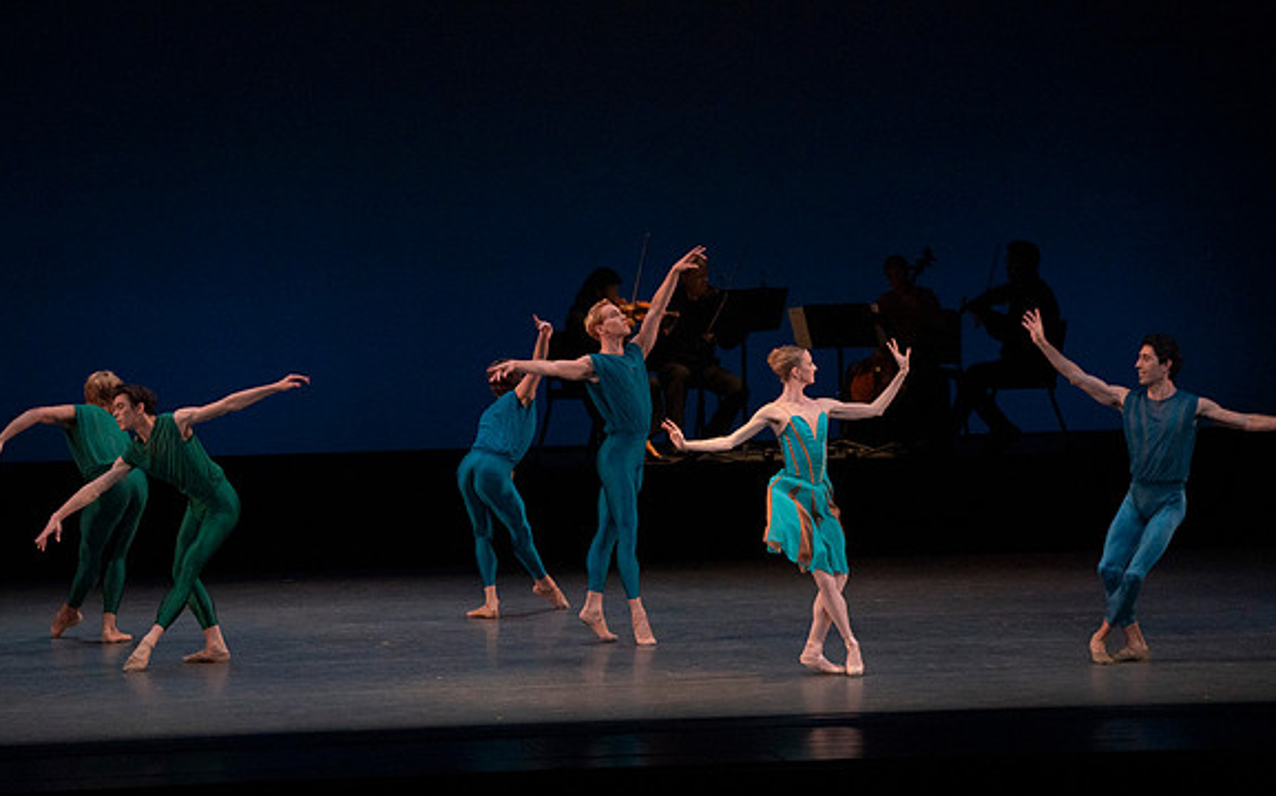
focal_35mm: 201
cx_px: 637
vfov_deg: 6.5
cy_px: 406
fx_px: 6986
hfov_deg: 10.4
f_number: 7.1
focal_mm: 196
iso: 8000
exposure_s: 1/400
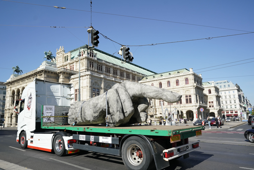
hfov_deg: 71.5
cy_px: 85
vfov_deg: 51.3
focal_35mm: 25
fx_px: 176
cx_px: 127
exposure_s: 1/2500
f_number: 4.5
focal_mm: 25
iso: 400
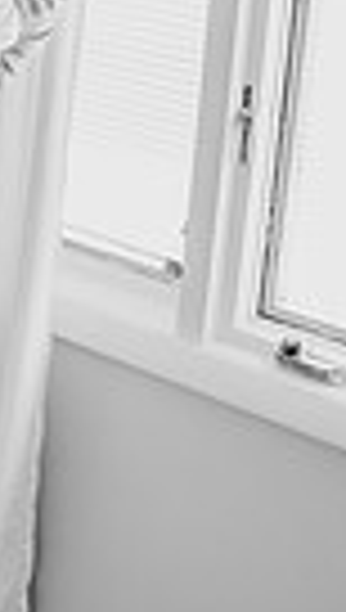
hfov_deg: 13.8
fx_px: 1347
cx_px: -153
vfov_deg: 25.3
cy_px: 153
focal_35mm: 83
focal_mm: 24
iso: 640
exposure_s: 1/250
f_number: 2.5
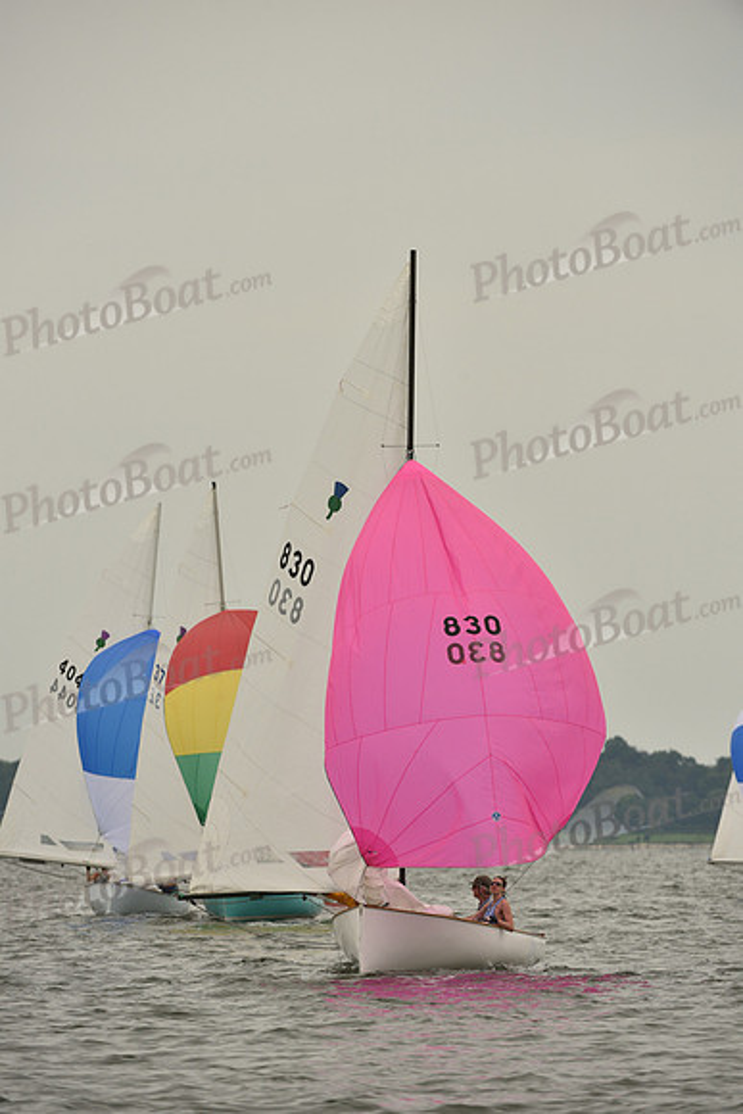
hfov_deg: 4.2
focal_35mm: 330
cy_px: 557
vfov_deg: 6.2
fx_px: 10209
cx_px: 372
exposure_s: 1/1600
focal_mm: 330
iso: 320
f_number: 6.3
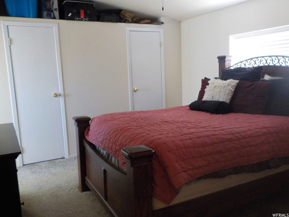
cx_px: 144
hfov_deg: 60.0
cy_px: 108
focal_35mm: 30
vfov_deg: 46.8
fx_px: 250
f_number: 3.3
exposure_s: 1/10
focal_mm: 4.1
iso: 400
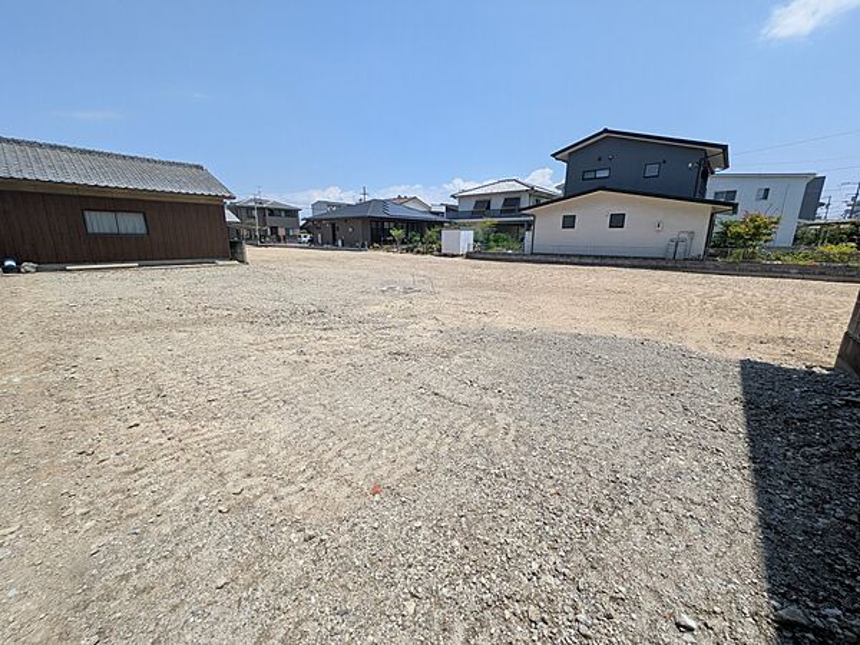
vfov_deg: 85.7
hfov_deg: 102.1
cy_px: 322
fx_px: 348
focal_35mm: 14
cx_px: 430
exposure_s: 1/1965
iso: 58
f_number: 2.2
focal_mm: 1.83
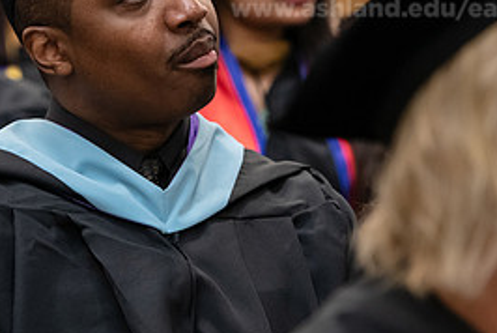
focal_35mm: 294
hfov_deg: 7.0
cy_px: 48
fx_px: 4063
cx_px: 146
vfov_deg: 4.7
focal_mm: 135
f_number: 3.2
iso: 2500
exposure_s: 1/200
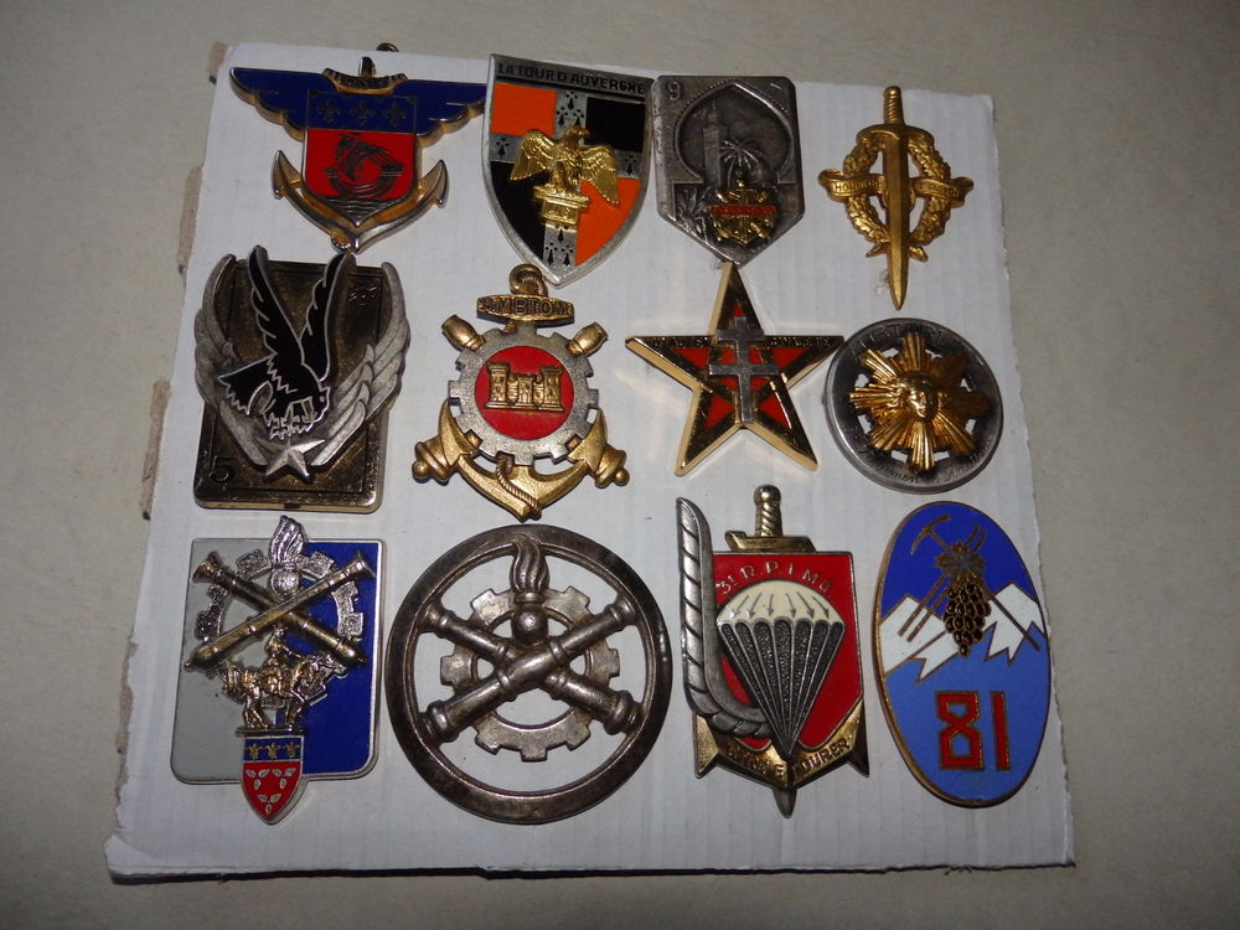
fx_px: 896
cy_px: 465
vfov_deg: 54.9
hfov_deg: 69.4
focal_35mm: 25
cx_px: 620
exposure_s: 1/30
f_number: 8.7
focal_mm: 4.5
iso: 400
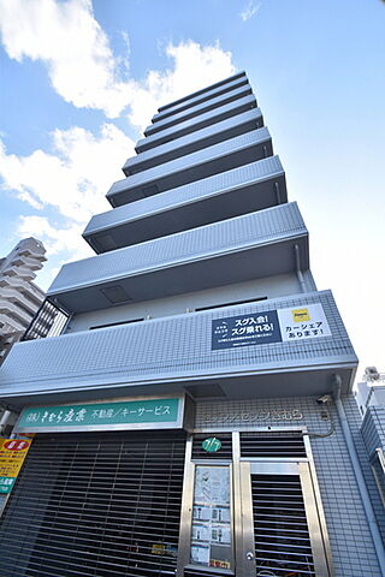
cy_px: 288
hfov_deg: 77.3
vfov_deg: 100.4
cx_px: 192
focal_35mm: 15
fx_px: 241
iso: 100
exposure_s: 1/160
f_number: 6.3
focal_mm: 10
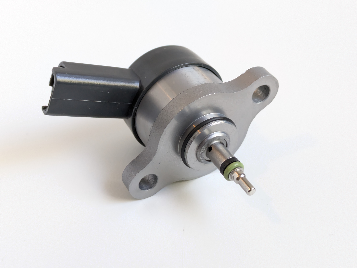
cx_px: 178
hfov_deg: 37.5
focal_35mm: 51
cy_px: 134
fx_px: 526
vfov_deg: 28.6
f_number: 1.89
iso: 624
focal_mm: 5.43
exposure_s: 1/100
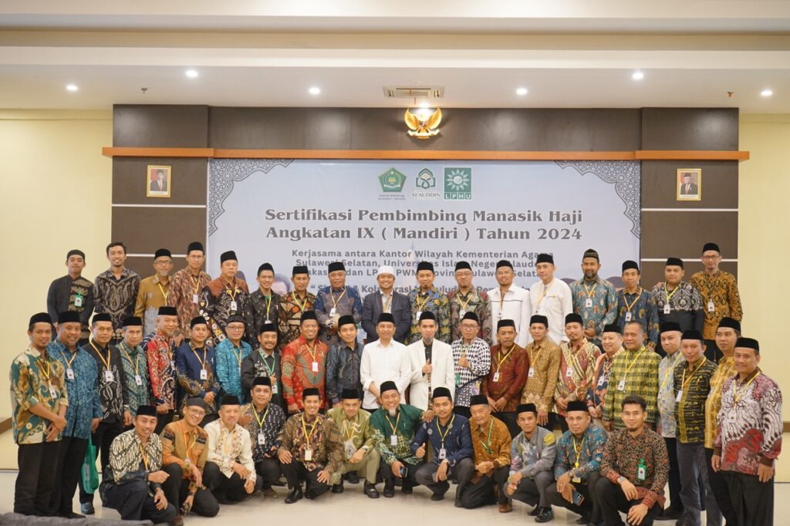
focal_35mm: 44
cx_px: 395
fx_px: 965
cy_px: 263
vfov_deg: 30.5
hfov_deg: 44.5
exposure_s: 1/30
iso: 1600
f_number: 4.5
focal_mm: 44
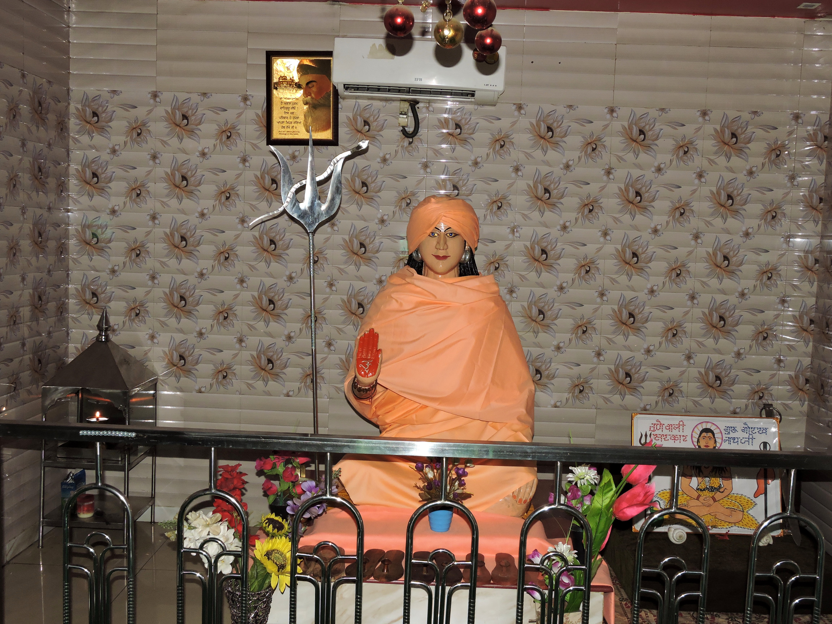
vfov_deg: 40.7
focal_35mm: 35
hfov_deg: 52.6
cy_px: 312
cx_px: 416
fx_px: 841
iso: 200
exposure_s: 1/30
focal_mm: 6.3
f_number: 3.8
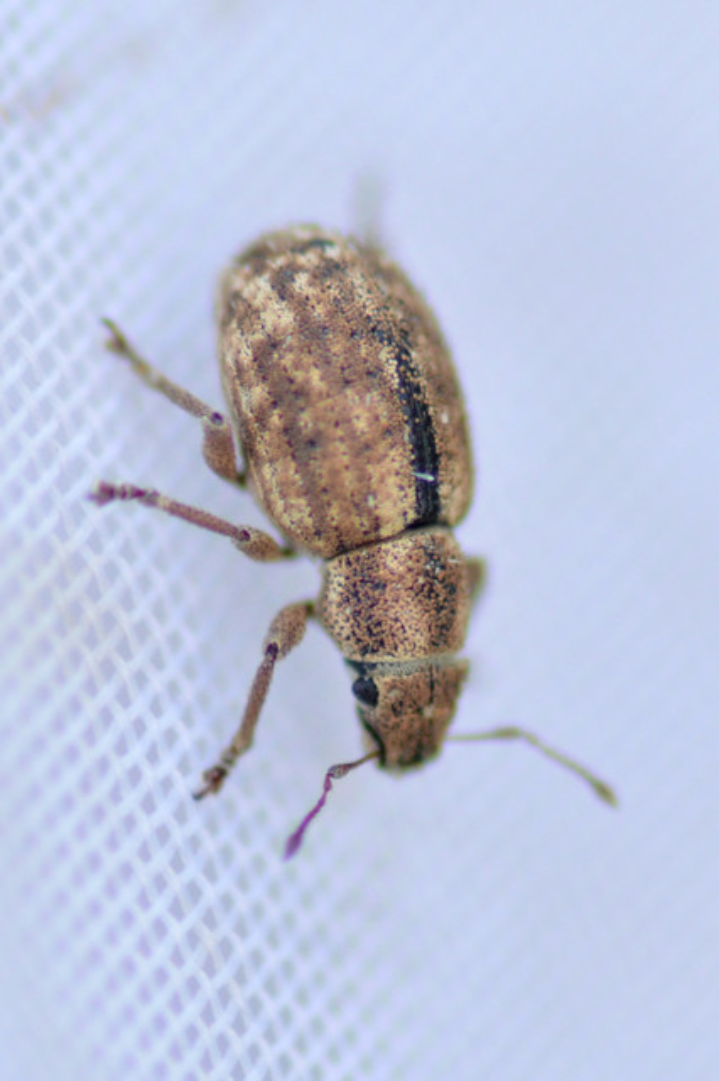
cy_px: 540
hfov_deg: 9.1
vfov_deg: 13.7
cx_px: 360
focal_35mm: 150
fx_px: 4498
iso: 800
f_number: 7.1
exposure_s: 1/500
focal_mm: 100
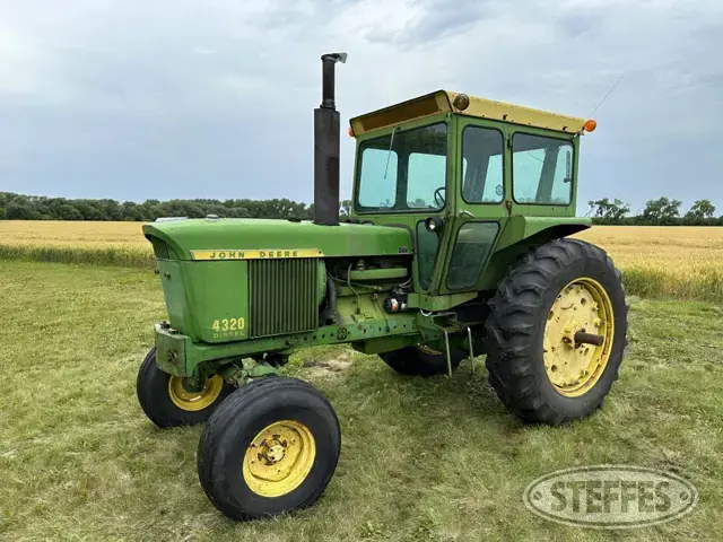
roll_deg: +1.4
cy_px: 271
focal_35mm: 24
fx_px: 501
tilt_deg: -8.1
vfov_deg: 56.8
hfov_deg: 71.6
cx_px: 362
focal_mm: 6.86
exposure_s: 1/1916
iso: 80
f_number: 1.78
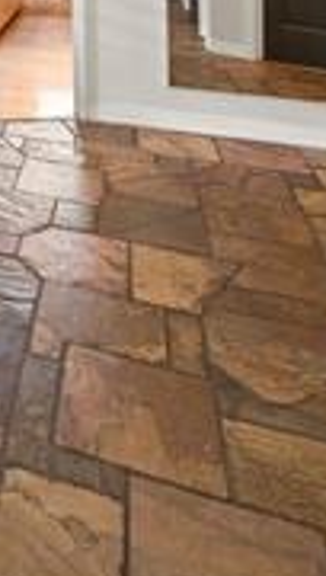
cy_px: -118
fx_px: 596
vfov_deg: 38.1
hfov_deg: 24.3
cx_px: -157
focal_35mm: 39
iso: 400
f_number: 7.1
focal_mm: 14
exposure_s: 1/8
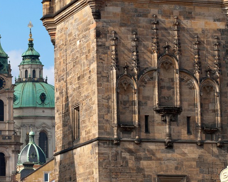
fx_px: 1303
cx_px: 33
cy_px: 102
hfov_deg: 10.0
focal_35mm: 193
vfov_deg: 8.0
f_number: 8
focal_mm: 80
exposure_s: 1/180
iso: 100
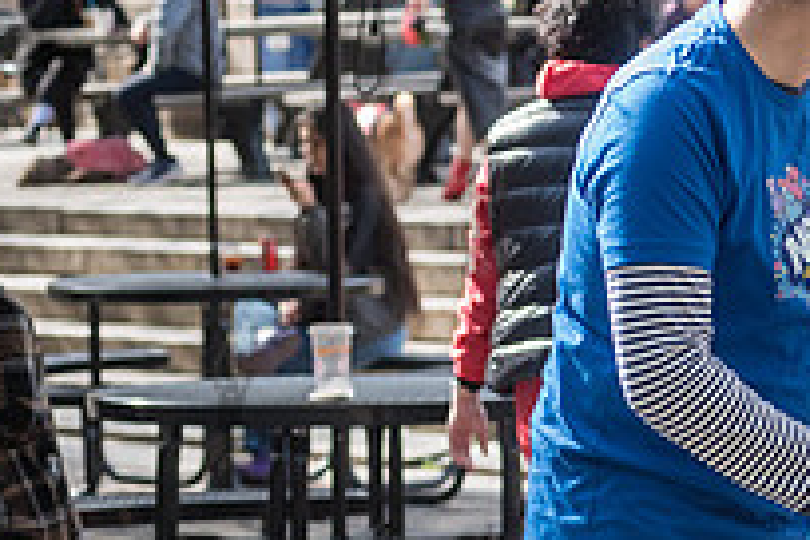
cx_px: 997
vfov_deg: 6.0
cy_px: 399
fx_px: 5130
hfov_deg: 8.9
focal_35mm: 228
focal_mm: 80
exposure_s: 1/1250
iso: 1000
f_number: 4.5
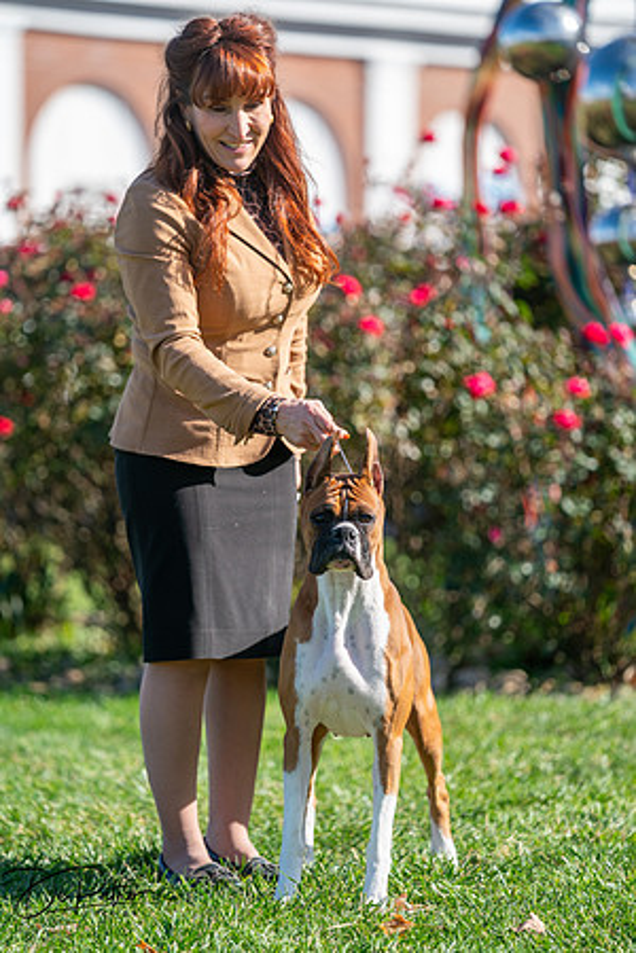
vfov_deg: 11.5
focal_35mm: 179
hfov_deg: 7.7
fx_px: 4743
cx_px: 318
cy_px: 476
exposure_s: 1/800
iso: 100
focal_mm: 179
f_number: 3.2
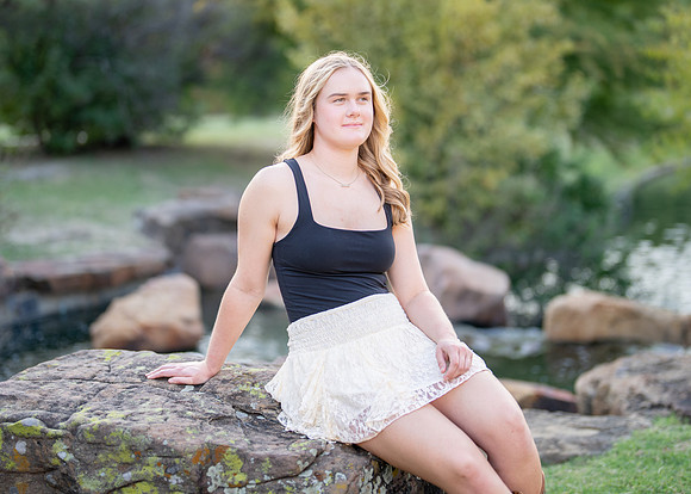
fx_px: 1246
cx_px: 342
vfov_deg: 22.4
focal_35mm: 64
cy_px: 204
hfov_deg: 31.0
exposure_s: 1/320
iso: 100
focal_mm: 50
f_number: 1.2
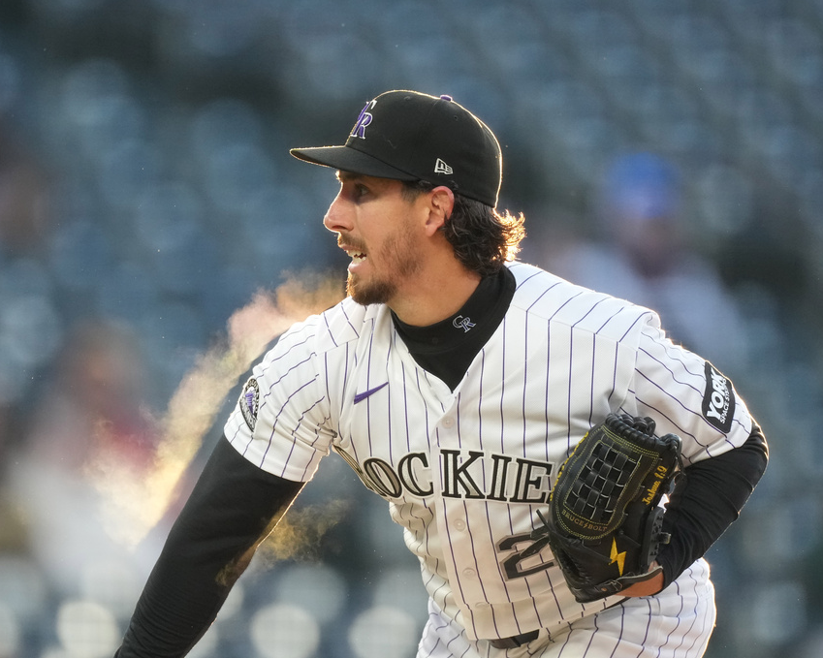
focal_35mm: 1018
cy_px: 329
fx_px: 24793
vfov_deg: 1.5
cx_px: 385
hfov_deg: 1.9
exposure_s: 1/1600
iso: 3200
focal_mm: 600
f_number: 4
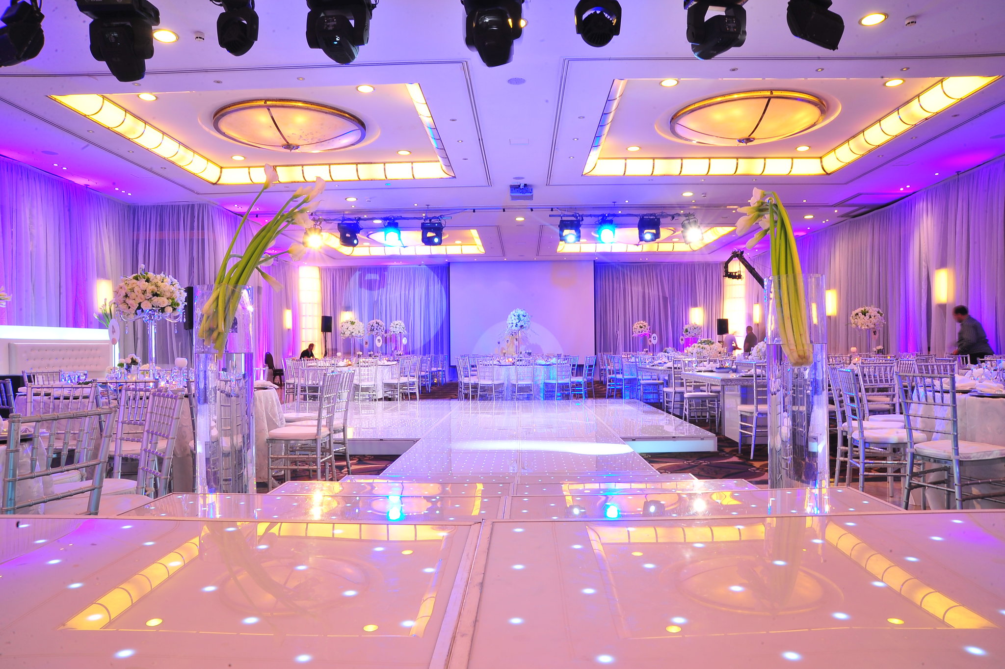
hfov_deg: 73.8
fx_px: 670
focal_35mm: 24
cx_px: 502
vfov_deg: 53.1
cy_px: 334
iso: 250
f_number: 22
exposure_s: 1
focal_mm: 24
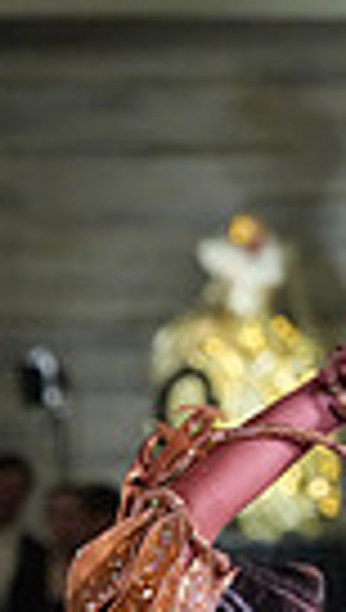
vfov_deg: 3.3
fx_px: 10501
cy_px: 1260
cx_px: 766
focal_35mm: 647
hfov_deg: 1.9
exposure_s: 1/200
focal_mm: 145
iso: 4000
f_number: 5.6
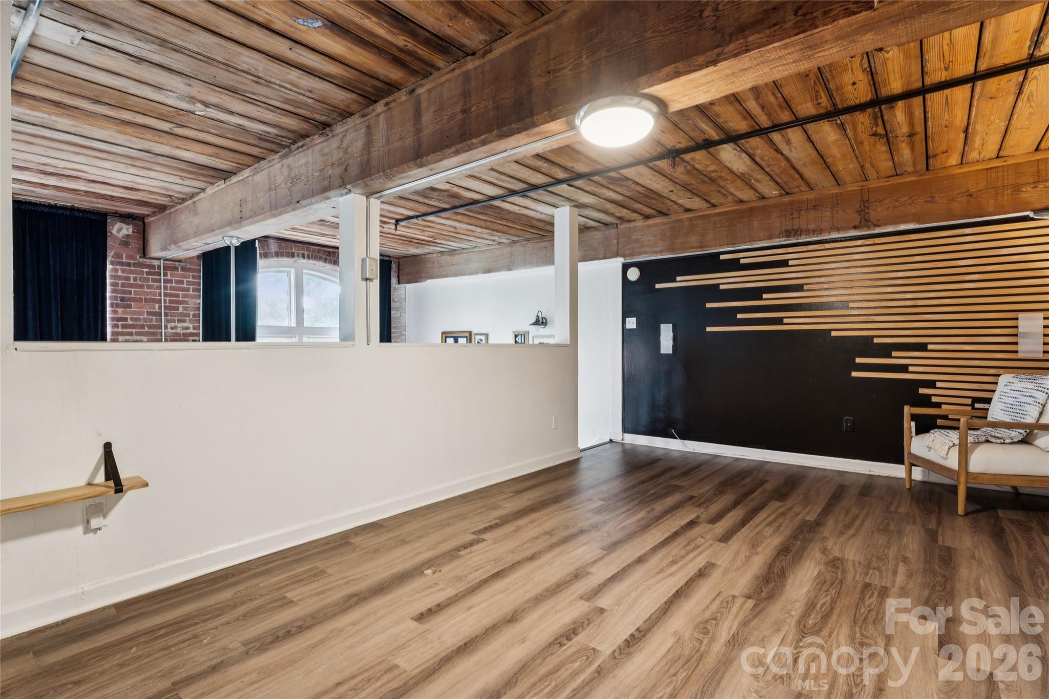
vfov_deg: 71.1
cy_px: 350
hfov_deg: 94.0
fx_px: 489
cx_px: 524
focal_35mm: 17
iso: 100
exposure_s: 3.2
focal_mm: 16.8
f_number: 13
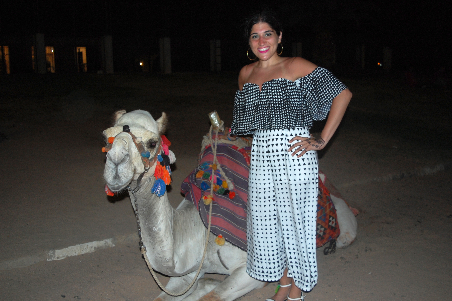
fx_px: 489
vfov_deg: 34.1
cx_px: 226
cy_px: 150
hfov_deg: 49.6
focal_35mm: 39
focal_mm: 26
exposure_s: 1/60
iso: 400
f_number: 4.2
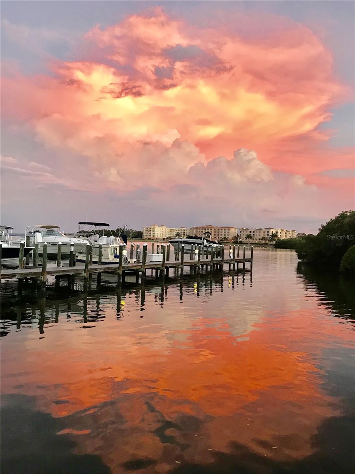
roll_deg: -1.7
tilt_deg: +0.9
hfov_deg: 49.7
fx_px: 383
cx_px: 178
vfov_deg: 63.4
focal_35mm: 28
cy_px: 237
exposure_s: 1/24
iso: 40
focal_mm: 3.99
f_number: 1.8
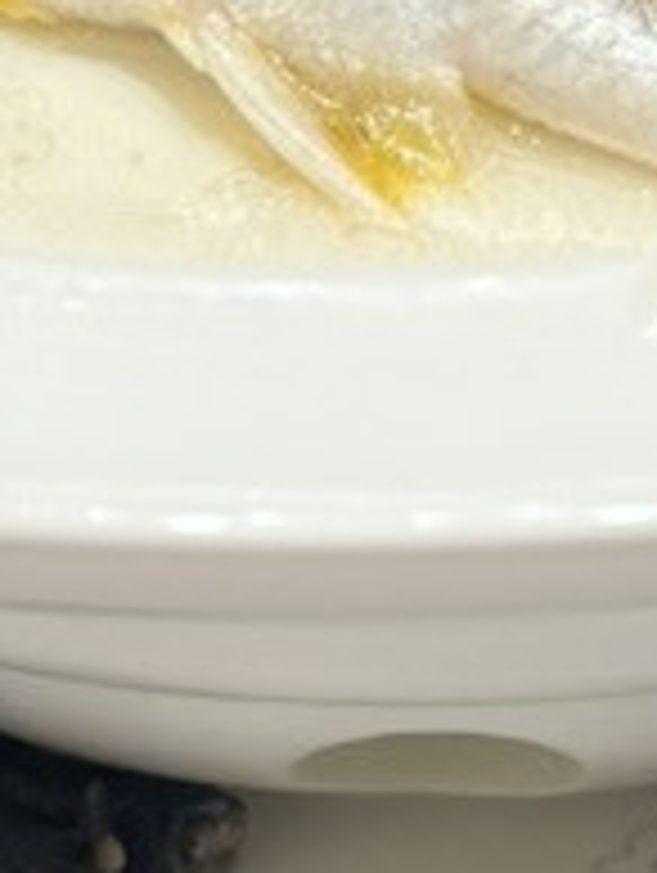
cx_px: 396
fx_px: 3459
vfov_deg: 14.0
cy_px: -166
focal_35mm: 137
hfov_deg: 10.8
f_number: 1.6
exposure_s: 1/128
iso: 32
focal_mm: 5.1
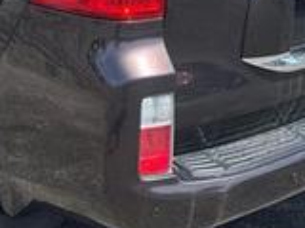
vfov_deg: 17.3
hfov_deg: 23.7
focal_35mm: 82
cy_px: -32
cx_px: 99
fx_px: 722
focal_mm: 5.7
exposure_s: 1/1135
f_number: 1.5
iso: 50
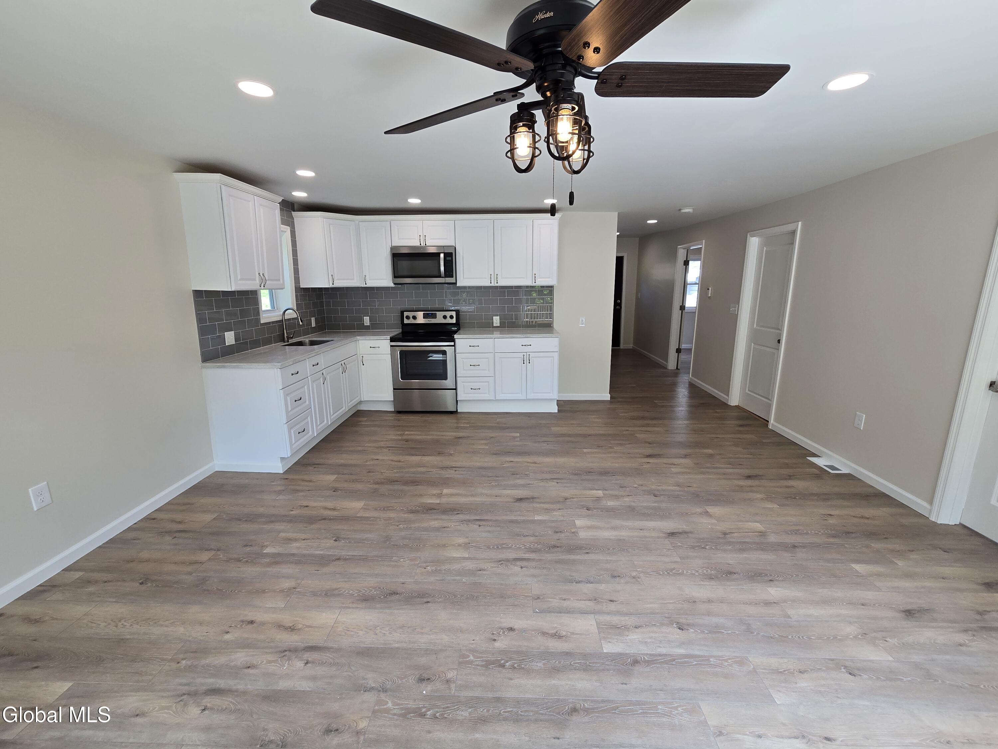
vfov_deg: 89.9
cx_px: 499
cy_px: 374
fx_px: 375
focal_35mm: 13
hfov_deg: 106.2
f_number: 2.2
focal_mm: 2.2
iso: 50
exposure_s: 1/144
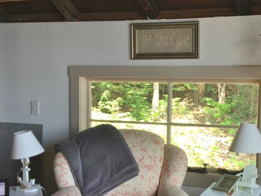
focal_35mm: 55
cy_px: 130
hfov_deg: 33.9
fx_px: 415
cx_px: 207
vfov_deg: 26.4
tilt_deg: -6.4
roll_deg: -1.2
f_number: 2.2
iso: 50
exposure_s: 1/120
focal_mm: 4.15
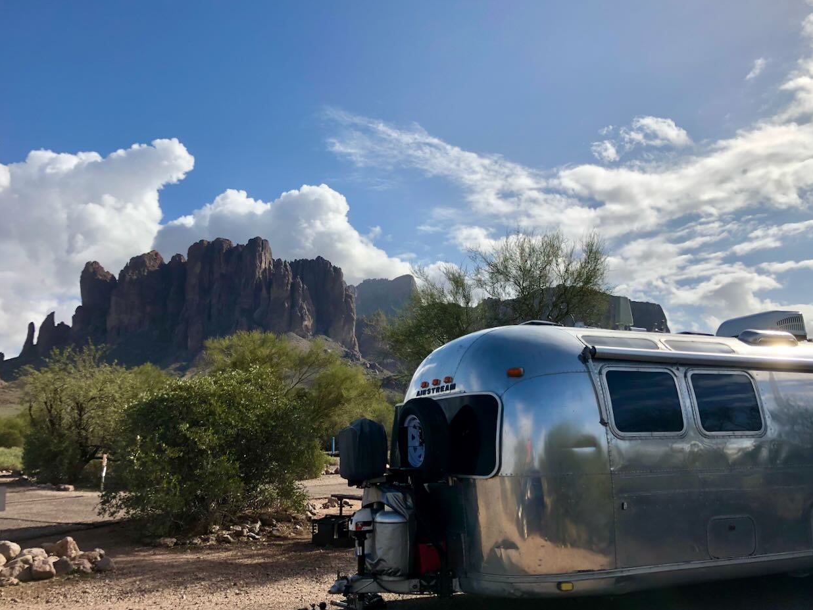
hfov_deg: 61.7
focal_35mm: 29
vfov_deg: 48.2
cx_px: 399
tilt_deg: +11.2
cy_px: 315
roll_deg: +3.3
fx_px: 681
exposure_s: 1/3745
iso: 20
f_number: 1.8
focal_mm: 4
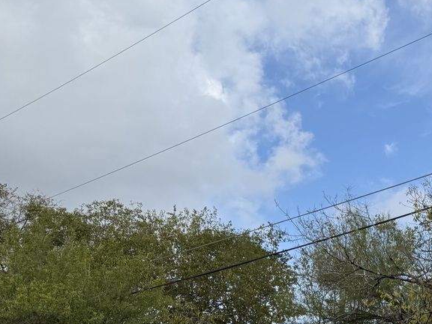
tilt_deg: +9.2
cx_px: 538
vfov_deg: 23.2
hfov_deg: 27.6
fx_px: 749
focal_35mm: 60
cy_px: 342
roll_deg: +0.7
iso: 100
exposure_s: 1/3953
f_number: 1.78
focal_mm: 6.76
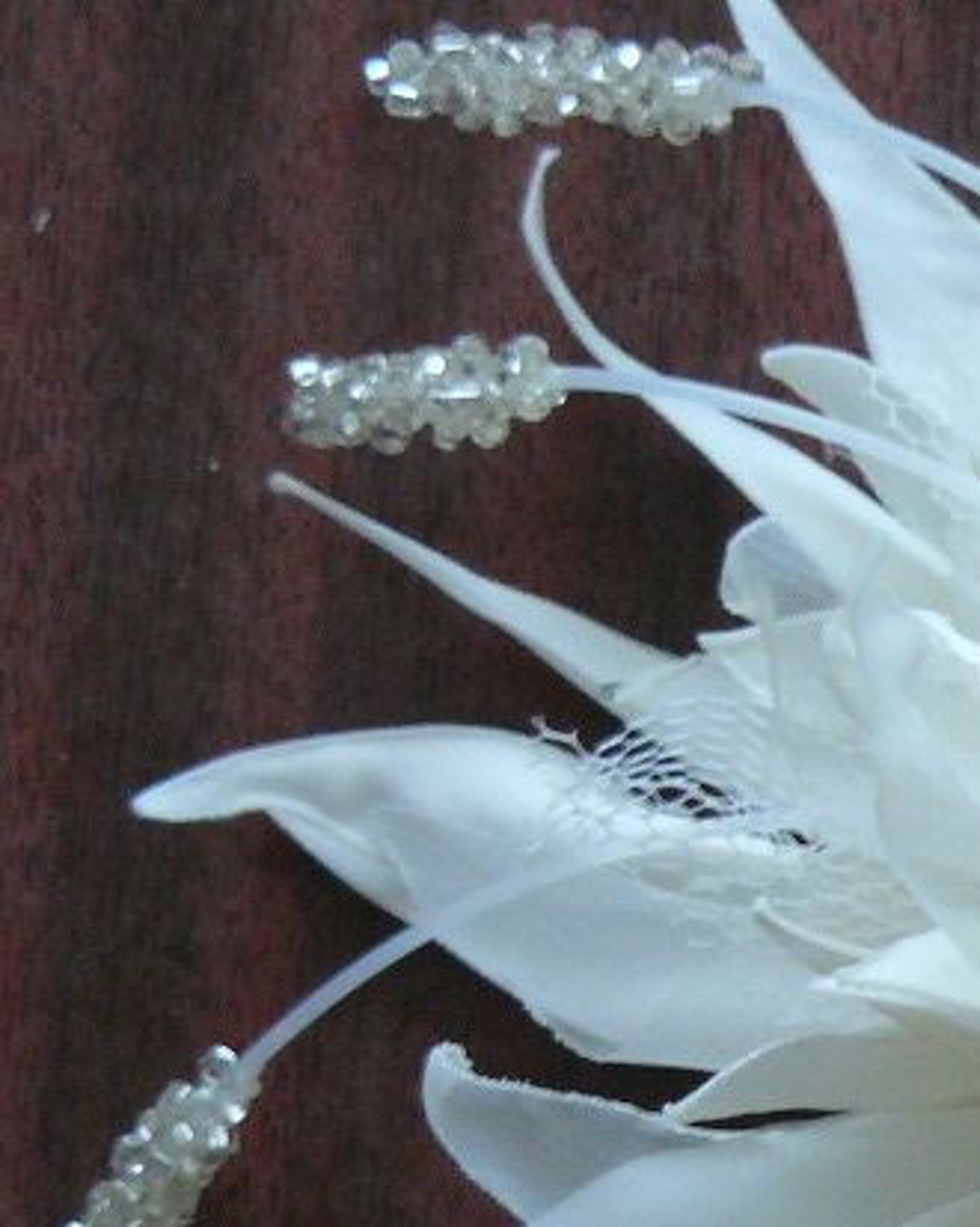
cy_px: 1046
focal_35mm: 109
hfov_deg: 13.6
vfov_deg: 17.4
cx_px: 1259
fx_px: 3955
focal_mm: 6
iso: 200
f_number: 2.8
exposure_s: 1/20
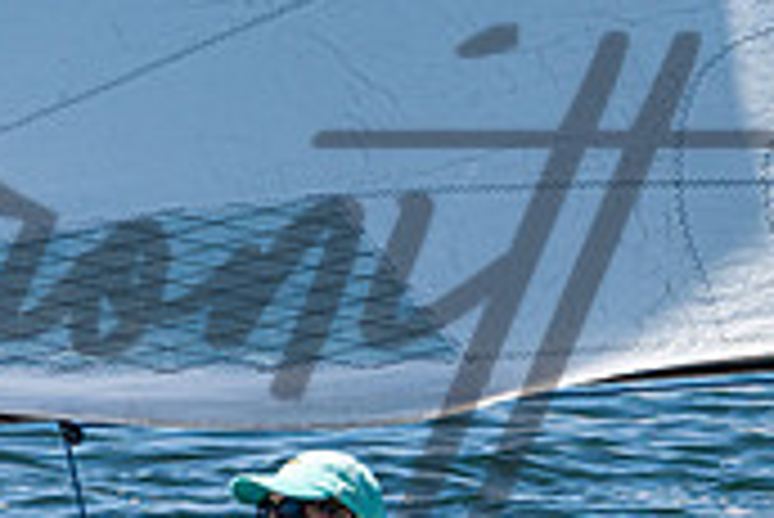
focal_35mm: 913
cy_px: 250
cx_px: 296
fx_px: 19646
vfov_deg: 1.5
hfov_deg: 2.3
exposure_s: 1/250
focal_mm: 200
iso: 250
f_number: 18
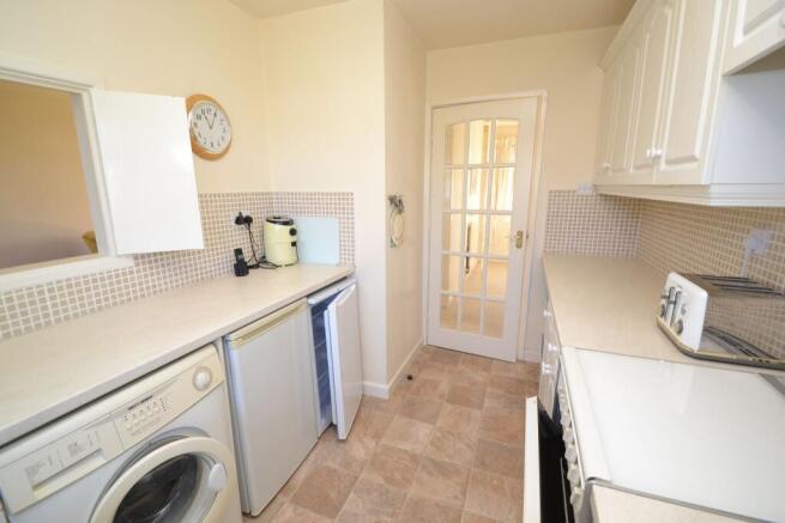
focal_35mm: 15
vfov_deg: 77.4
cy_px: 262
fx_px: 327
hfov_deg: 100.4
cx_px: 392
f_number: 4.5
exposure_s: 1/80
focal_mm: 10
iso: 400
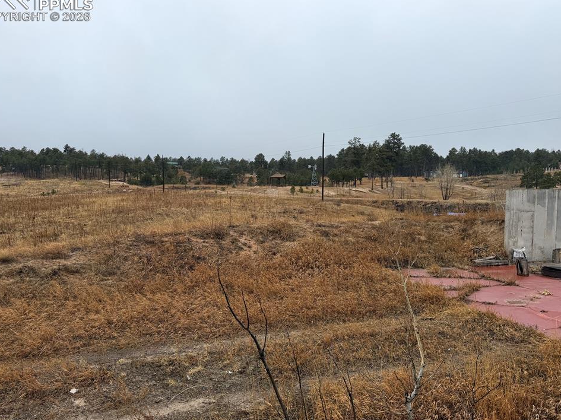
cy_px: 216
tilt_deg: -2.7
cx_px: 278
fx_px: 421
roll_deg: +0.3
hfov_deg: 67.3
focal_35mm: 26
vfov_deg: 53.0
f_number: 1.78
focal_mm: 6.76
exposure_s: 1/1553
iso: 80
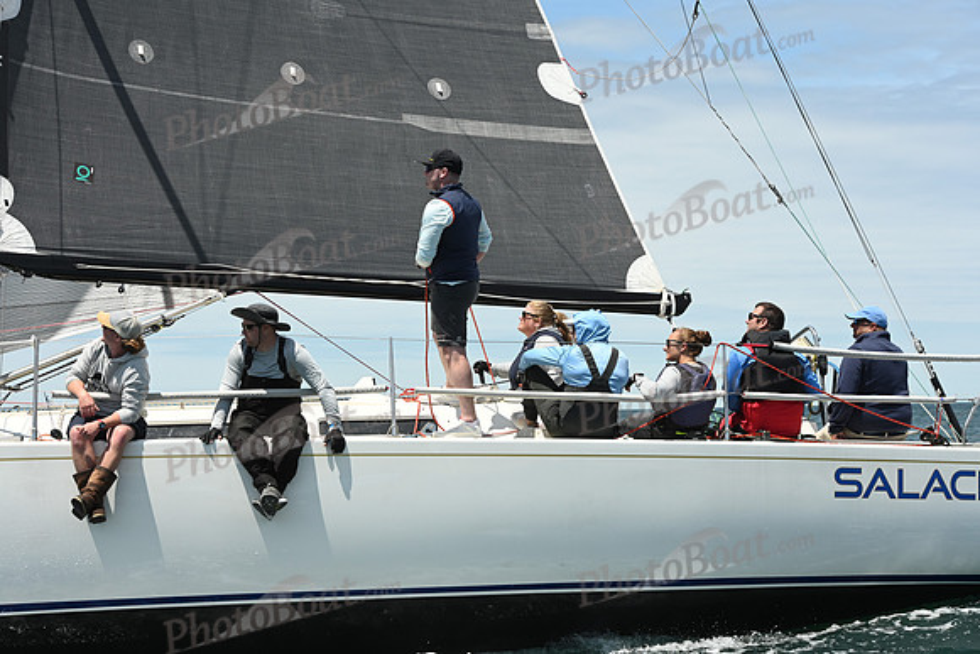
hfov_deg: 26.0
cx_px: 490
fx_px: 2124
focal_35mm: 78
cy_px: 327
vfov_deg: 17.5
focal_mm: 78
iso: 320
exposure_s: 1/1000
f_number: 8
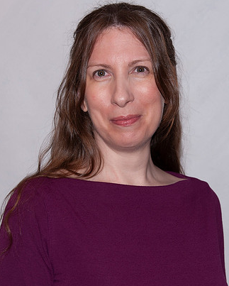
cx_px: 157
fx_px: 846
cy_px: 167
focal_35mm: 100
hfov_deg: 15.4
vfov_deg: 19.1
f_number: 5
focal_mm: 38
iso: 100
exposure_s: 1/200
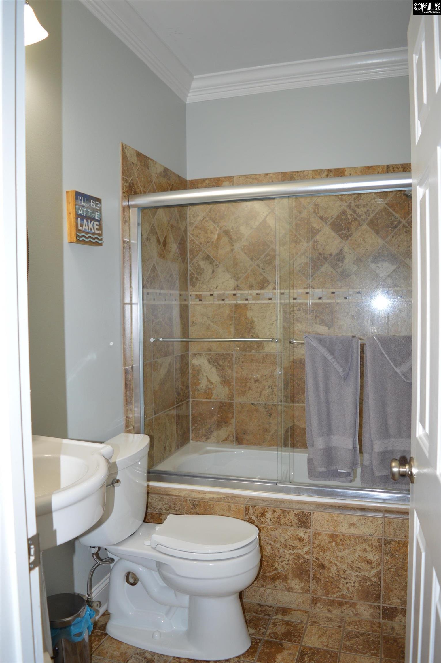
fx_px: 497
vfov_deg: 67.4
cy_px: 332
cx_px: 220
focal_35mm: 27
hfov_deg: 47.8
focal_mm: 18
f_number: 4
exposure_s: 1/60
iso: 400
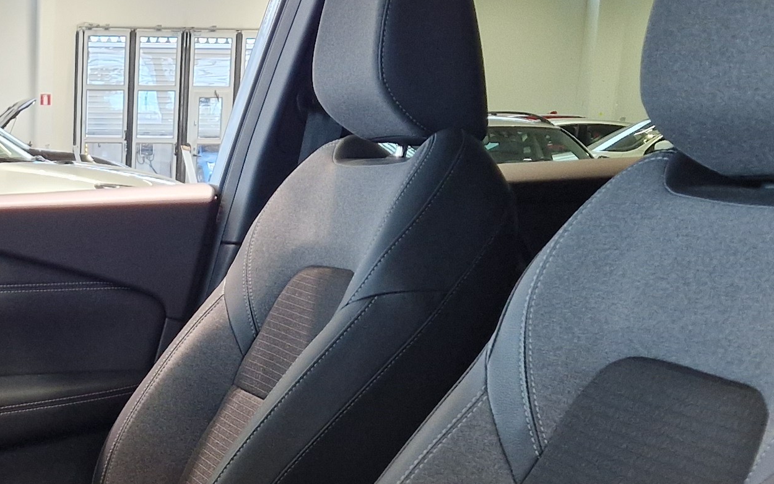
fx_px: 1645
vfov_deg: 16.1
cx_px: 17
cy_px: 569
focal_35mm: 78
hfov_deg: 25.3
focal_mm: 5.4
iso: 250
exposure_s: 1/100
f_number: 1.8
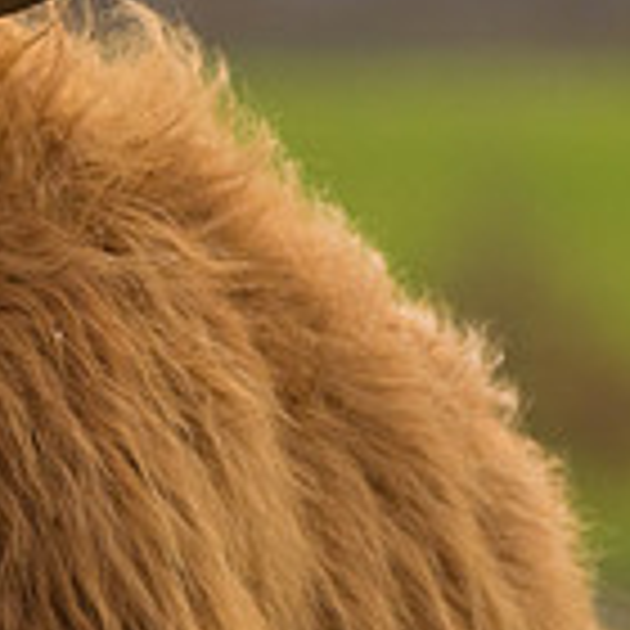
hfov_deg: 1.3
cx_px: -477
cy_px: 263
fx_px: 28333
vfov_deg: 1.3
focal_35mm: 1376
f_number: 5.6
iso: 1000
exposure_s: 1/250
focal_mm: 350
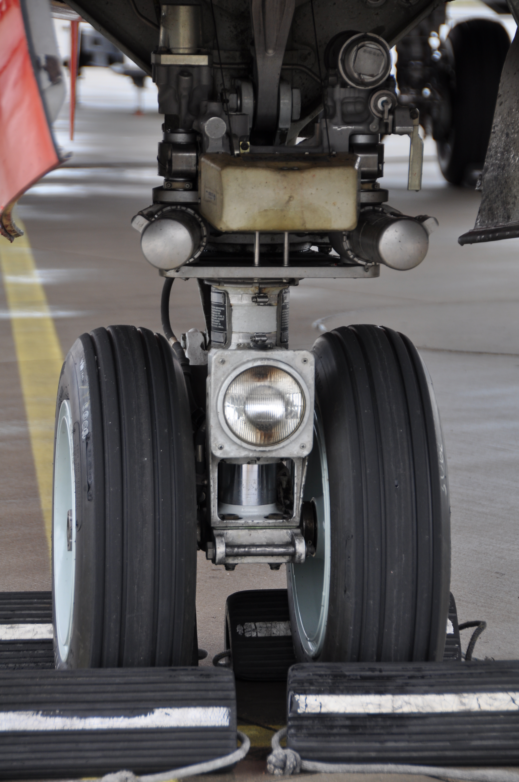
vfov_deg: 14.4
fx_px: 3089
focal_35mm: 142
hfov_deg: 9.6
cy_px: 391
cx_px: 260
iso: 200
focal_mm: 95
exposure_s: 1/125
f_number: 5.3
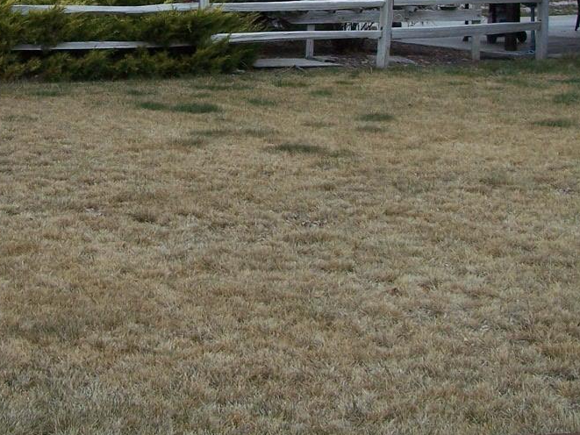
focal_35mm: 86
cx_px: 208
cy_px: 4
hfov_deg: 22.7
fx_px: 1441
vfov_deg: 16.8
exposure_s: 1/640
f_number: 4
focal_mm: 6.3
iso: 80
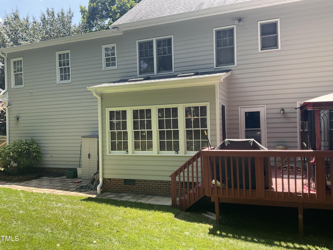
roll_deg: +1.6
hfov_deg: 61.7
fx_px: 279
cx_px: 166
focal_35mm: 29
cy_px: 125
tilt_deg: -0.4
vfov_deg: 48.2
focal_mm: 3
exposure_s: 1/265
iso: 16
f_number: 1.8
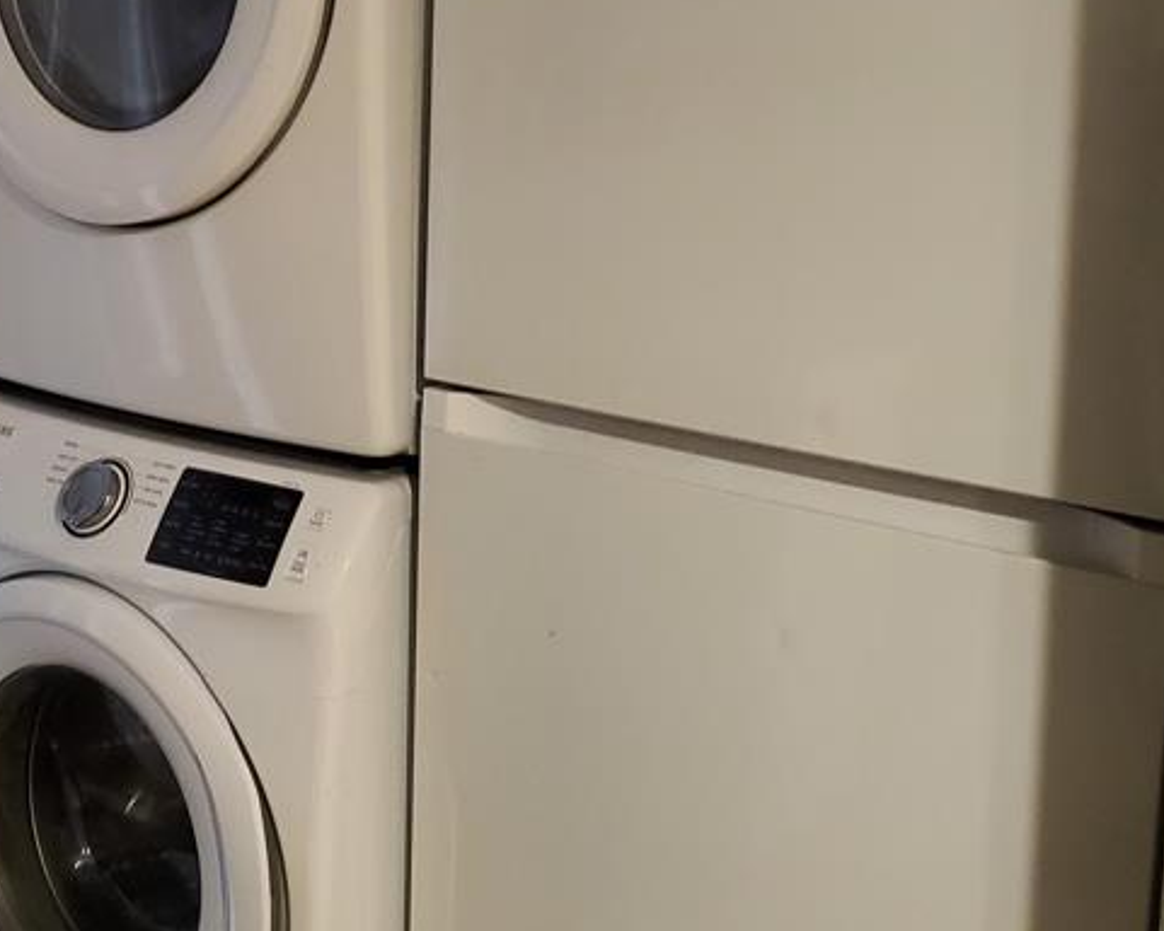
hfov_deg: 34.3
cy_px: 242
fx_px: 1861
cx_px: 351
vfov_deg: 27.7
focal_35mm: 54
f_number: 1.5
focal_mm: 4.3
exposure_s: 1/40
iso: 800
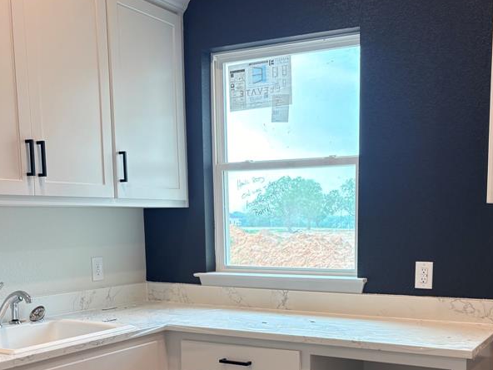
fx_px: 641
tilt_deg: -6.7
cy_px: 296
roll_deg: +0.8
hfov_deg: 41.9
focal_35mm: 45
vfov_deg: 31.4
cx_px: 289
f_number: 1.6
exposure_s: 1/120
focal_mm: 5.96
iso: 64
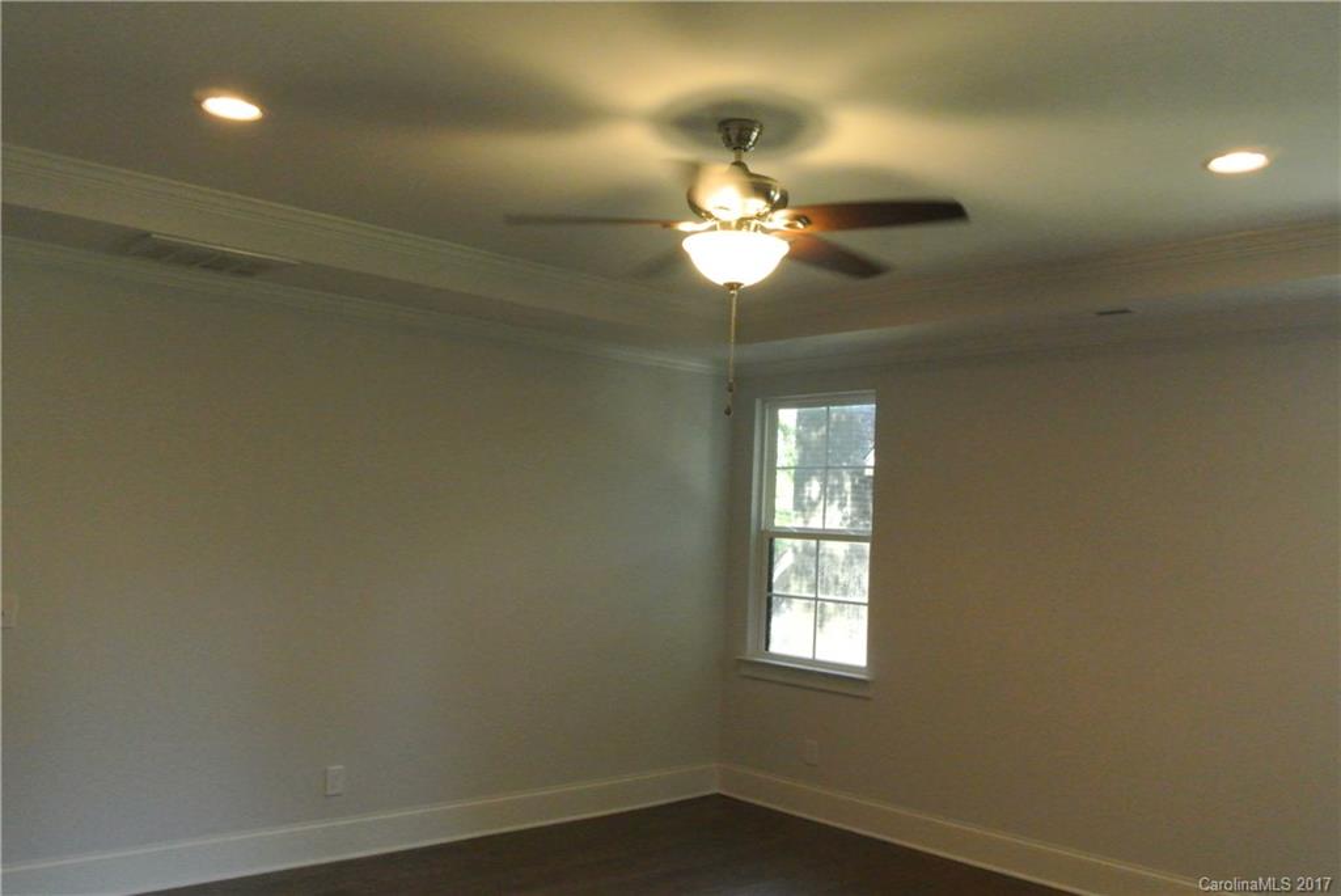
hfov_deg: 63.6
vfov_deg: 45.0
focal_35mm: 29
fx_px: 1081
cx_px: 670
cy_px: 448
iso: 2200
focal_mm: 11
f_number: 3.5
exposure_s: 1/60
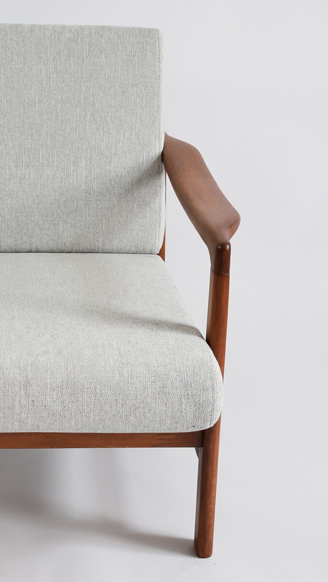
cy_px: 286
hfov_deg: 16.8
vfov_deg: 29.8
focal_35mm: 71
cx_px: 30
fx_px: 1096
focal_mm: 27
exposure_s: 1/125
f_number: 5.6
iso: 800
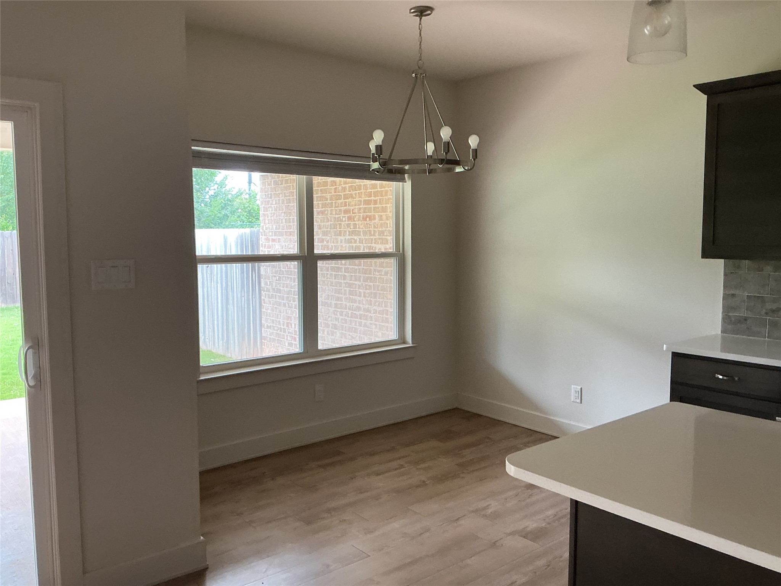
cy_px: 293
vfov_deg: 48.2
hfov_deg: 61.7
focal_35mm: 29
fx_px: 654
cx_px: 390
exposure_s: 1/60
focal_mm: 3
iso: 160
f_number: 1.8
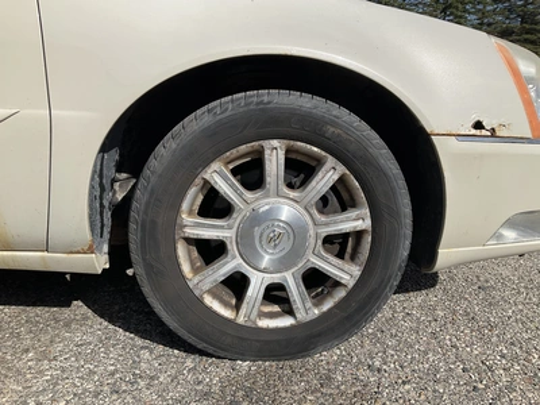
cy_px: 202
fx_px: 452
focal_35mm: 29
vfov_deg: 48.2
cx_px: 270
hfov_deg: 61.7
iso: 25
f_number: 1.8
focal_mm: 3
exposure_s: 1/2667
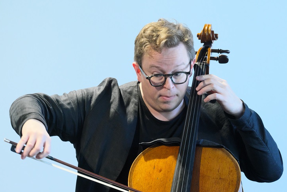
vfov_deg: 3.3
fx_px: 3348
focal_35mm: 420
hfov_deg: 4.9
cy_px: 112
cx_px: 166
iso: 5000
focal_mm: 226.6
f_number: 6.4
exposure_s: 1/100
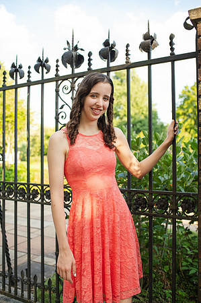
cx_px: 100
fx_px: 294
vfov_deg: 54.5
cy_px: 152
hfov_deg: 37.8
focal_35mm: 35
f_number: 3.2
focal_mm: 35
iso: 180
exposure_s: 1/320
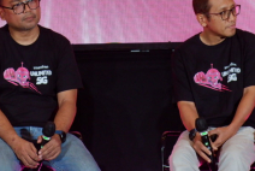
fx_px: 2738
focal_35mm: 386
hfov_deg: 5.3
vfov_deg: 3.6
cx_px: 84
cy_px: -64
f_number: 3.6
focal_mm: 85
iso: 2000
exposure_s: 1/350
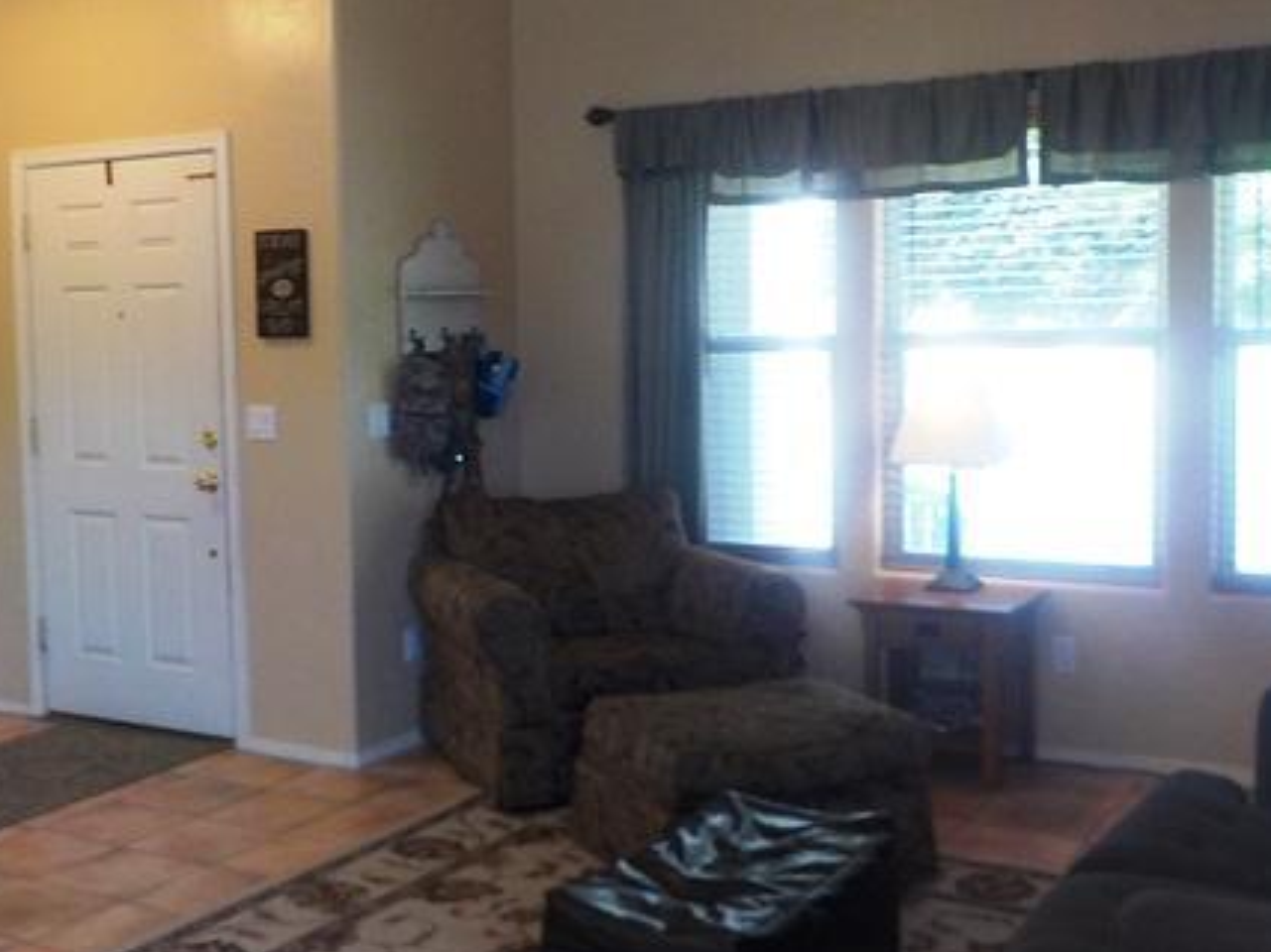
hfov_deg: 41.2
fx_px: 1652
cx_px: 360
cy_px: 470
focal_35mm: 45
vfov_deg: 32.2
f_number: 3.3
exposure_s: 1/30
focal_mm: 4.1
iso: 140
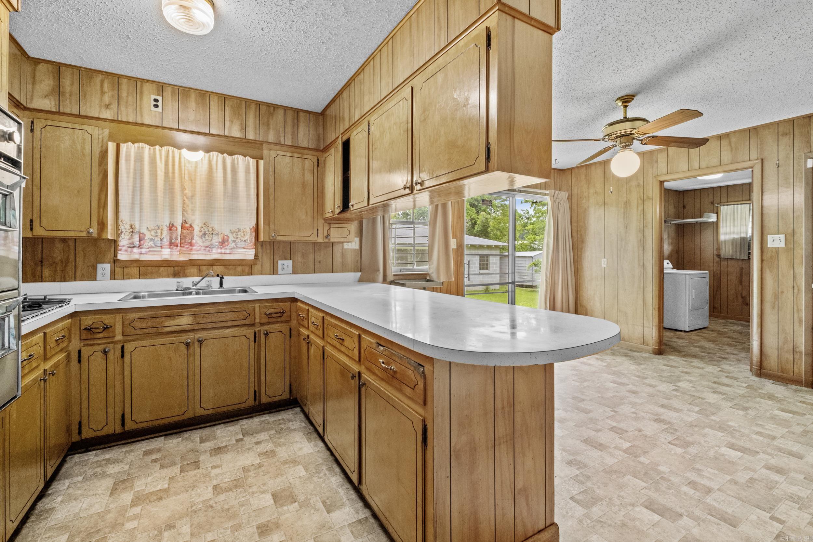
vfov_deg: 77.3
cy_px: 271
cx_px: 406
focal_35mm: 15
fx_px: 339
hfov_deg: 100.4
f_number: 8
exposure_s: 1/4
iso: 400
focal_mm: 10
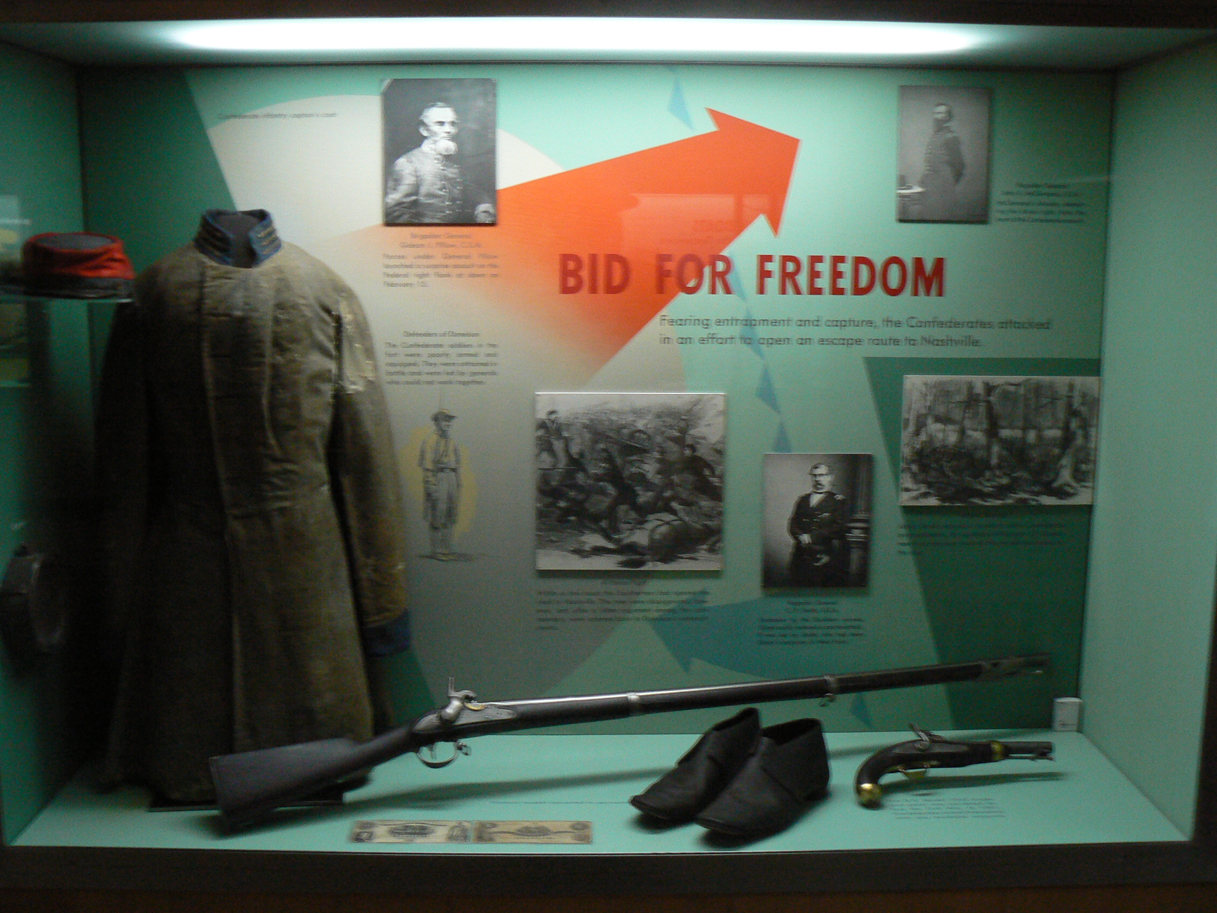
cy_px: 456
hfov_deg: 51.4
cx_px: 608
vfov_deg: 39.7
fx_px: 1266
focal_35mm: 36
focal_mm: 6
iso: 200
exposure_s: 1/10
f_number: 2.8
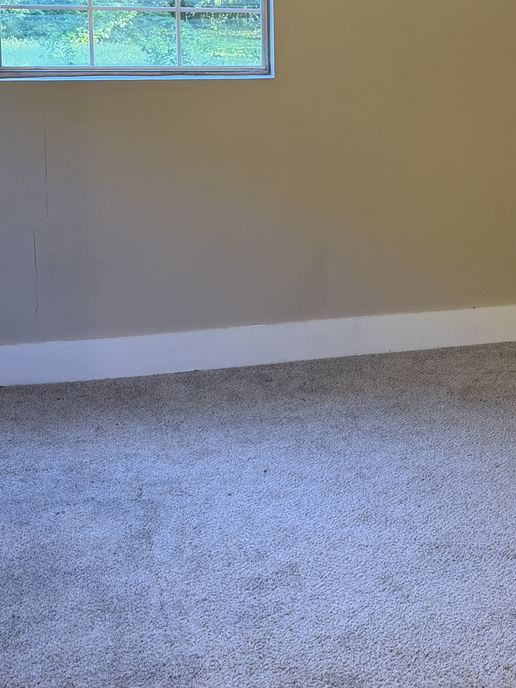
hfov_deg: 21.6
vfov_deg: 29.4
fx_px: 1292
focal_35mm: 65
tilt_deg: -7.8
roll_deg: -1.4
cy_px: 174
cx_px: 536
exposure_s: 1/60
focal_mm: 6.76
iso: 125
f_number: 1.78
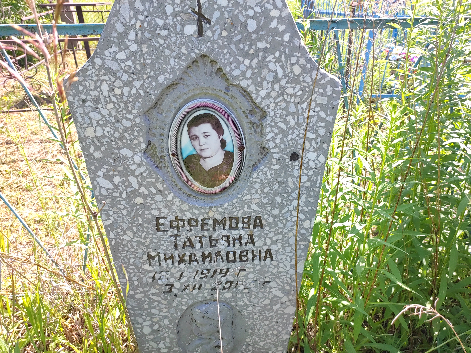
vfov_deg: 54.9
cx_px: 236
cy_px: 176
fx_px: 340
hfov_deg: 69.4
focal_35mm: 25
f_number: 1.79
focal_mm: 4.7
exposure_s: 1/909
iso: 400
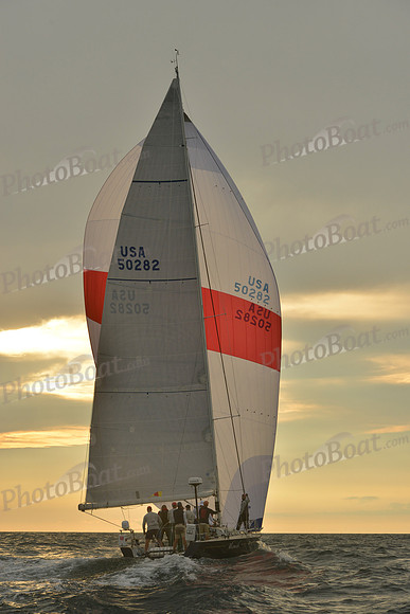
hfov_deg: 18.2
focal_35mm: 75
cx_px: 205
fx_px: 1280
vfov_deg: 27.0
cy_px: 307
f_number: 9
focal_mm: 75
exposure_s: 1/640
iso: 400
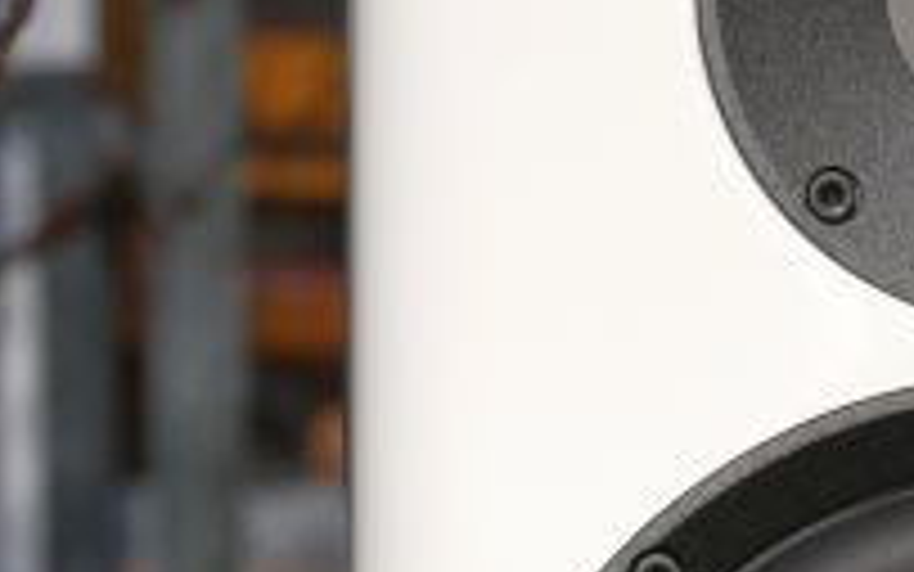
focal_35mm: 509
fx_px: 12682
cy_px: 831
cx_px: 1144
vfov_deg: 2.6
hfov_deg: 4.1
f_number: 9
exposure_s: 1/640
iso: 200
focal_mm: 61
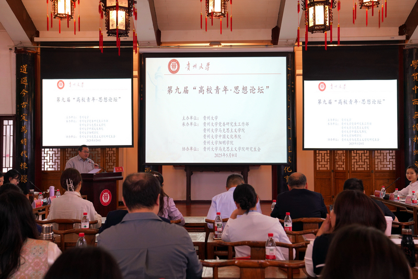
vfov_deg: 34.2
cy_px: 140
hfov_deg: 49.6
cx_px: 209
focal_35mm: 39
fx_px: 453
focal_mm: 39
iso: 800
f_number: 4.5
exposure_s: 1/100
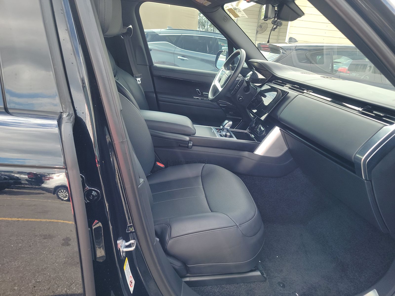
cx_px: 198
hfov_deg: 71.6
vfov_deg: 56.8
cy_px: 148
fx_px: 274
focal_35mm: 24
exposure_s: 1/119
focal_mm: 6.7
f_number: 1.8
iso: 74
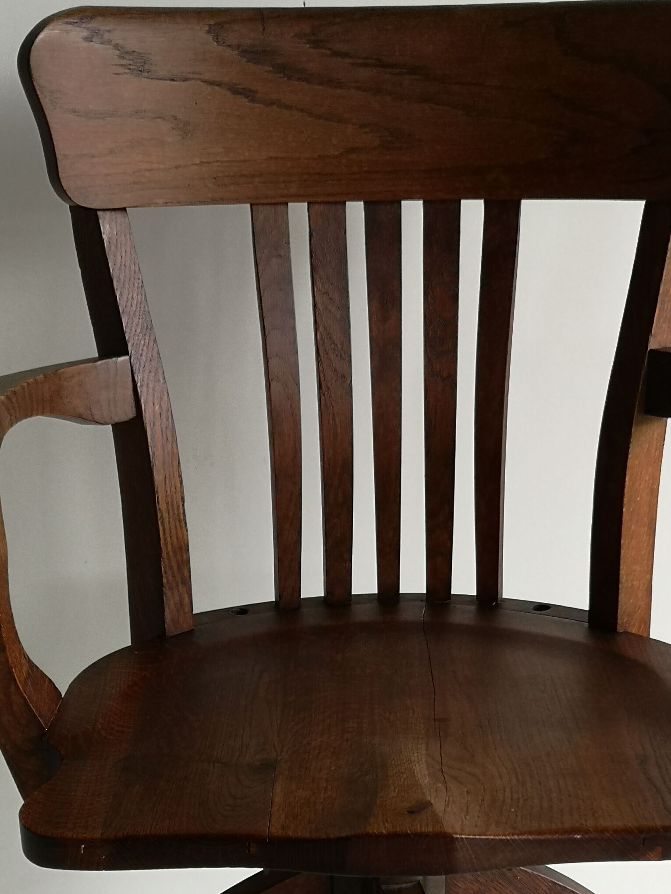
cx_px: 361
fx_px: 1809
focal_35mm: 70
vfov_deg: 27.2
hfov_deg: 21.0
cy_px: 723
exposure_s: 1/120
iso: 80
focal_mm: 3.95
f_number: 1.8
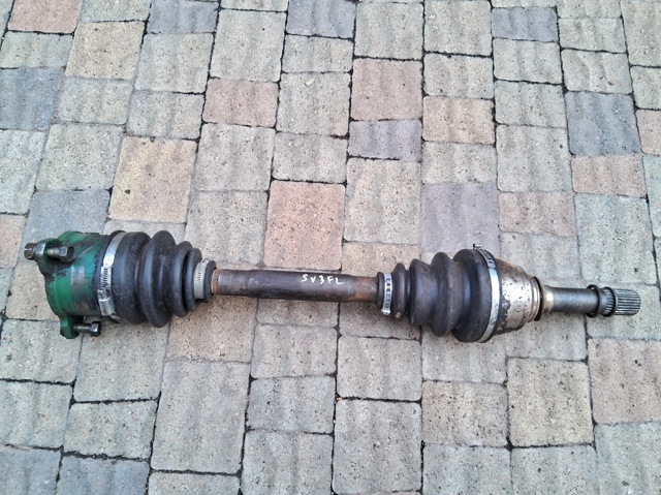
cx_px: 330
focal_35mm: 26
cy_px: 248
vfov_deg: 53.0
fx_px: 496
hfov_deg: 67.3
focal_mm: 3.98
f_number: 1.8
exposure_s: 1/50
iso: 40
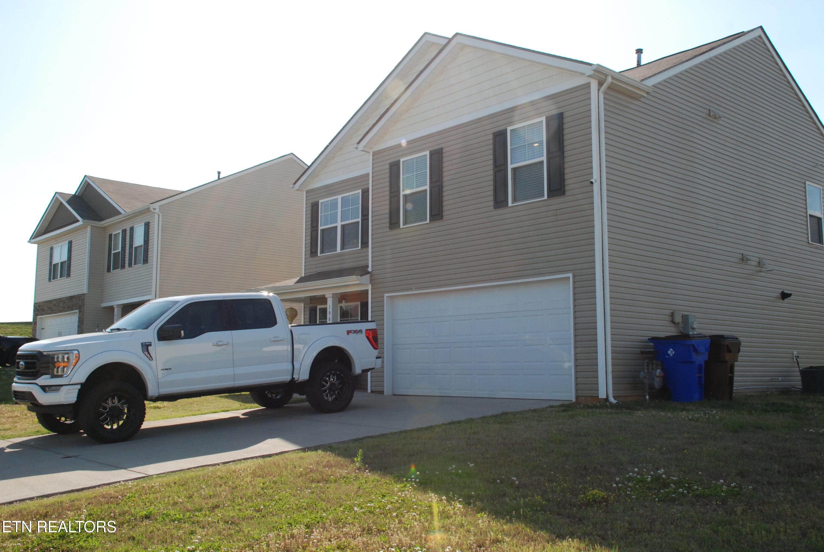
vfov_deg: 40.1
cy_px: 276
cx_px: 412
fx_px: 756
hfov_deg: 57.2
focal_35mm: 33
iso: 640
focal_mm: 22
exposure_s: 1/500
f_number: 11
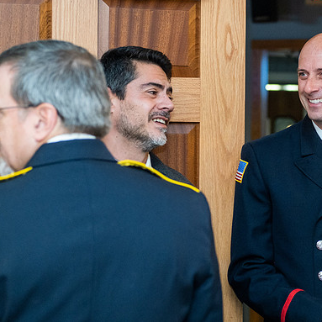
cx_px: 307
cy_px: 119
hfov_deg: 13.7
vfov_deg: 13.8
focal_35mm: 126
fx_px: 1326
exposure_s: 1/125
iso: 1250
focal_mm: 50
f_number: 2.5
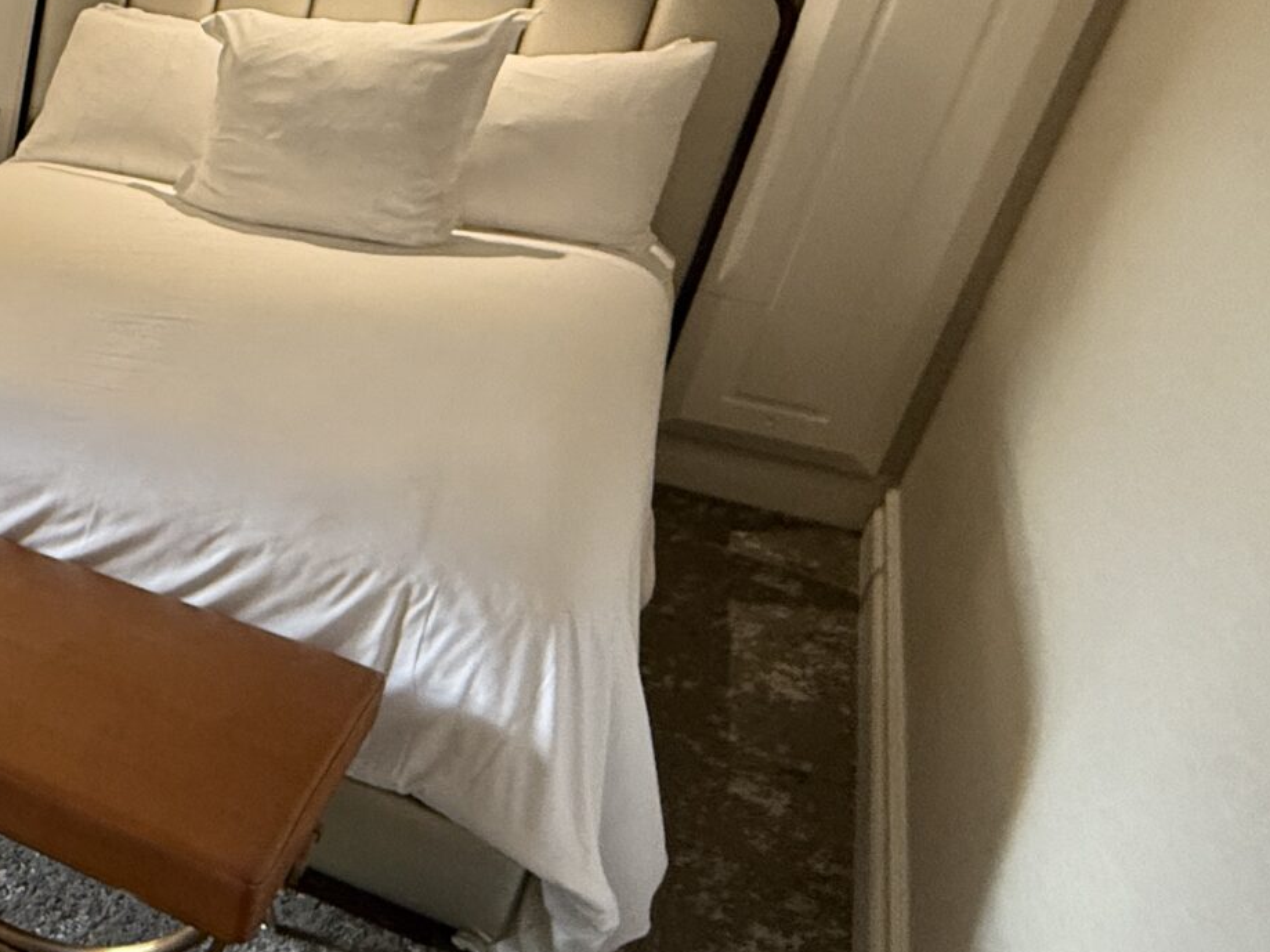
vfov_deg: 36.8
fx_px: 1431
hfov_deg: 32.0
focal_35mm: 39
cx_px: -491
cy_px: 420
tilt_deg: -24.4
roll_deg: +0.7
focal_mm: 2.22
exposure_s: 1/60
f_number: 2.2
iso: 320
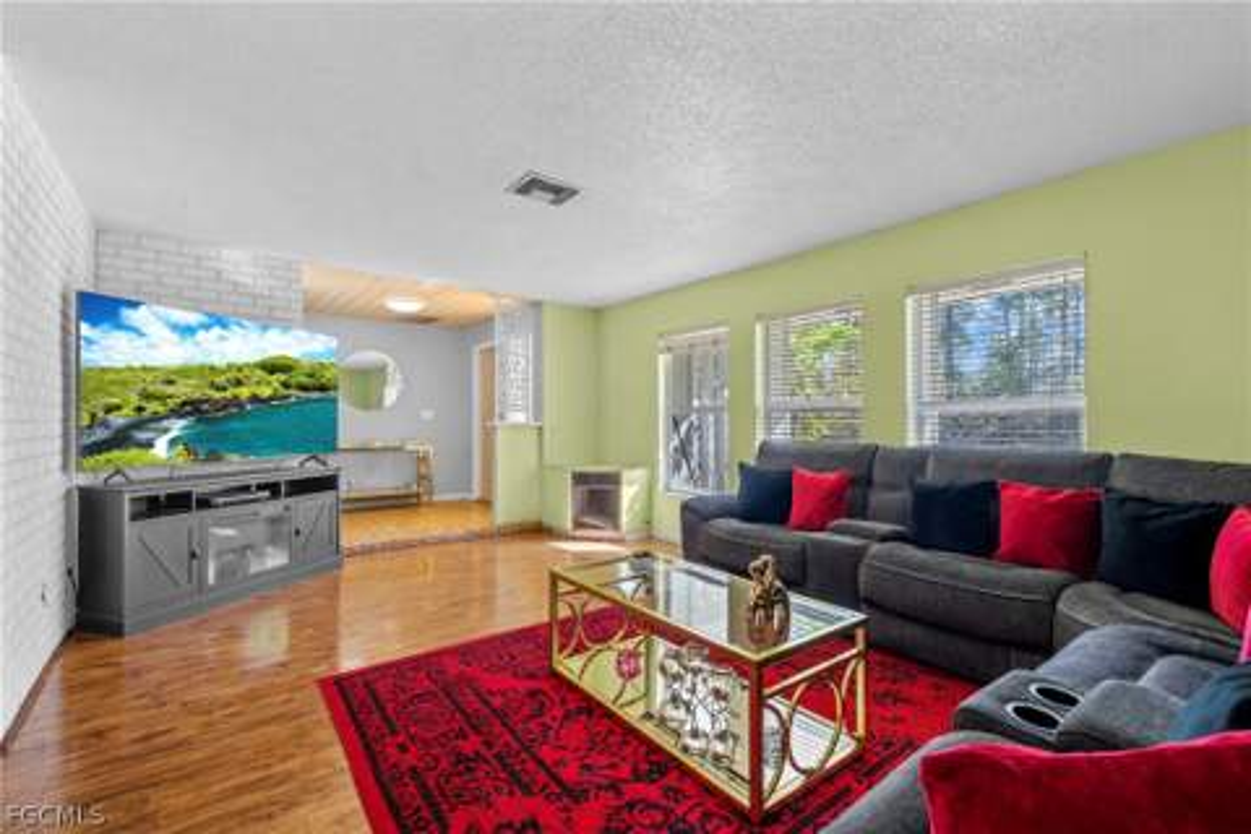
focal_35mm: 16
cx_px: 626
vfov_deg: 73.7
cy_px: 417
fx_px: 556
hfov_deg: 96.7
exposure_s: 1/1.67
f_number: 8
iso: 100
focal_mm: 16
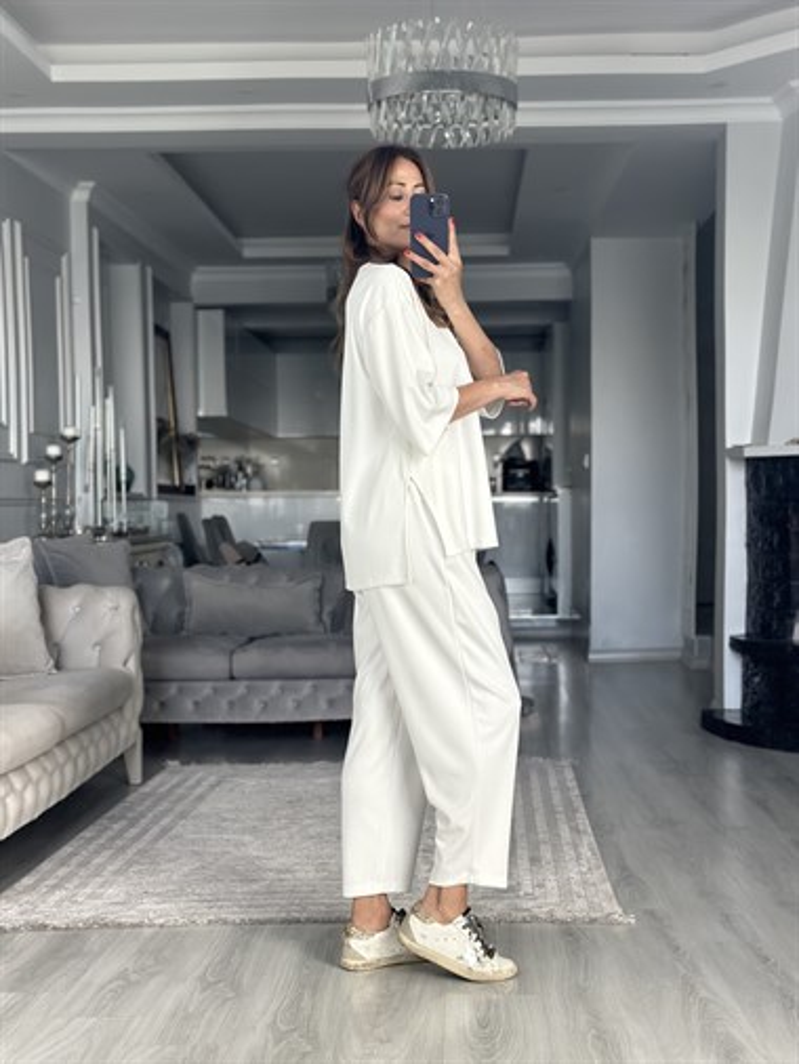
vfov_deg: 39.6
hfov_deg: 30.3
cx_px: 400
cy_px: 532
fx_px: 1476
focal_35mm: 48
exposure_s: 1/92
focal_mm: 6.86
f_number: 1.78
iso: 125
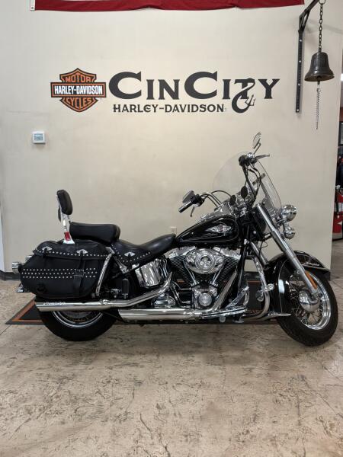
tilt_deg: -7.9
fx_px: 370
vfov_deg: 63.4
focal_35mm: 28
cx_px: 172
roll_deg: -0.5
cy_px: 228
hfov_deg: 49.7
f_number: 1.8
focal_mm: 3
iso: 100
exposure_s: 1/60
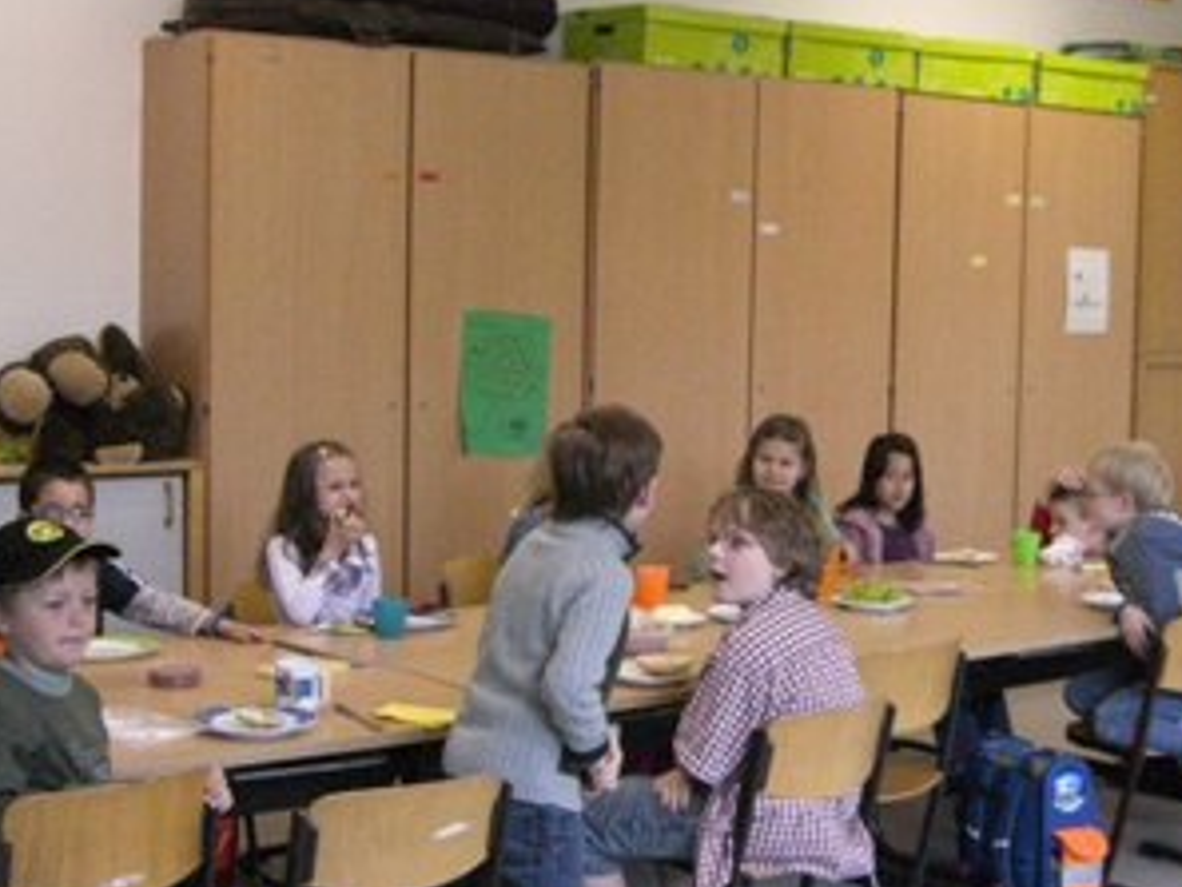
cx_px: 899
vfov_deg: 22.9
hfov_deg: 29.7
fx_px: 2186
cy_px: 479
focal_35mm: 64
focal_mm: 7.9
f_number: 2.8
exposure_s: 1/250
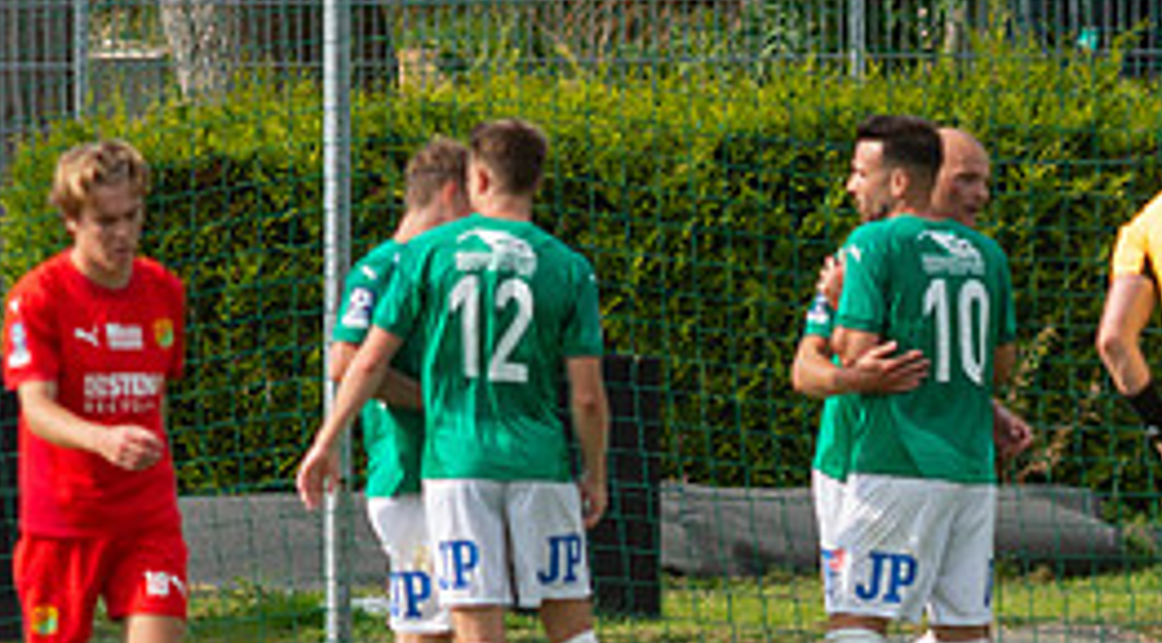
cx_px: 618
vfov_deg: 0.9
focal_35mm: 1291
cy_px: 716
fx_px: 39625
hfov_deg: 1.7
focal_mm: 420
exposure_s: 1/1600
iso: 280
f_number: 4.5
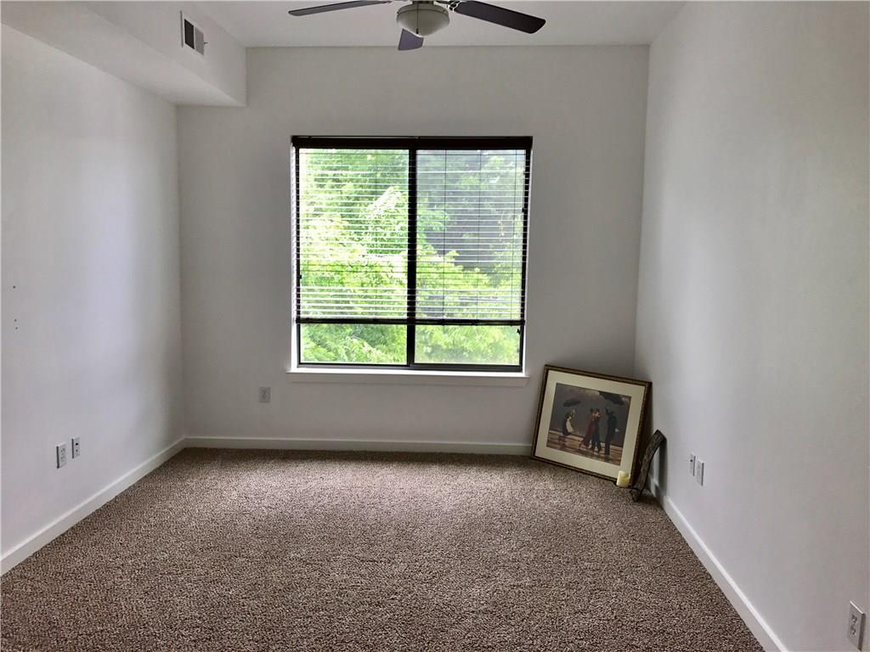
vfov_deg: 49.7
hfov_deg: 63.4
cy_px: 326
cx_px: 435
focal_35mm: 28
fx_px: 704
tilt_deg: -7.0
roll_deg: -0.9
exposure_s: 1/60
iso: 25
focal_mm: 3.99
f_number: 1.8
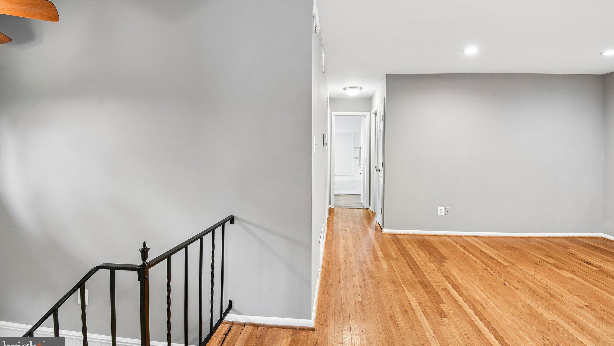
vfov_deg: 63.7
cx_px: 309
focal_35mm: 17
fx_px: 277
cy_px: 151
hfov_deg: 95.9
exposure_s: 1/10
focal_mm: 16
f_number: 8
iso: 400
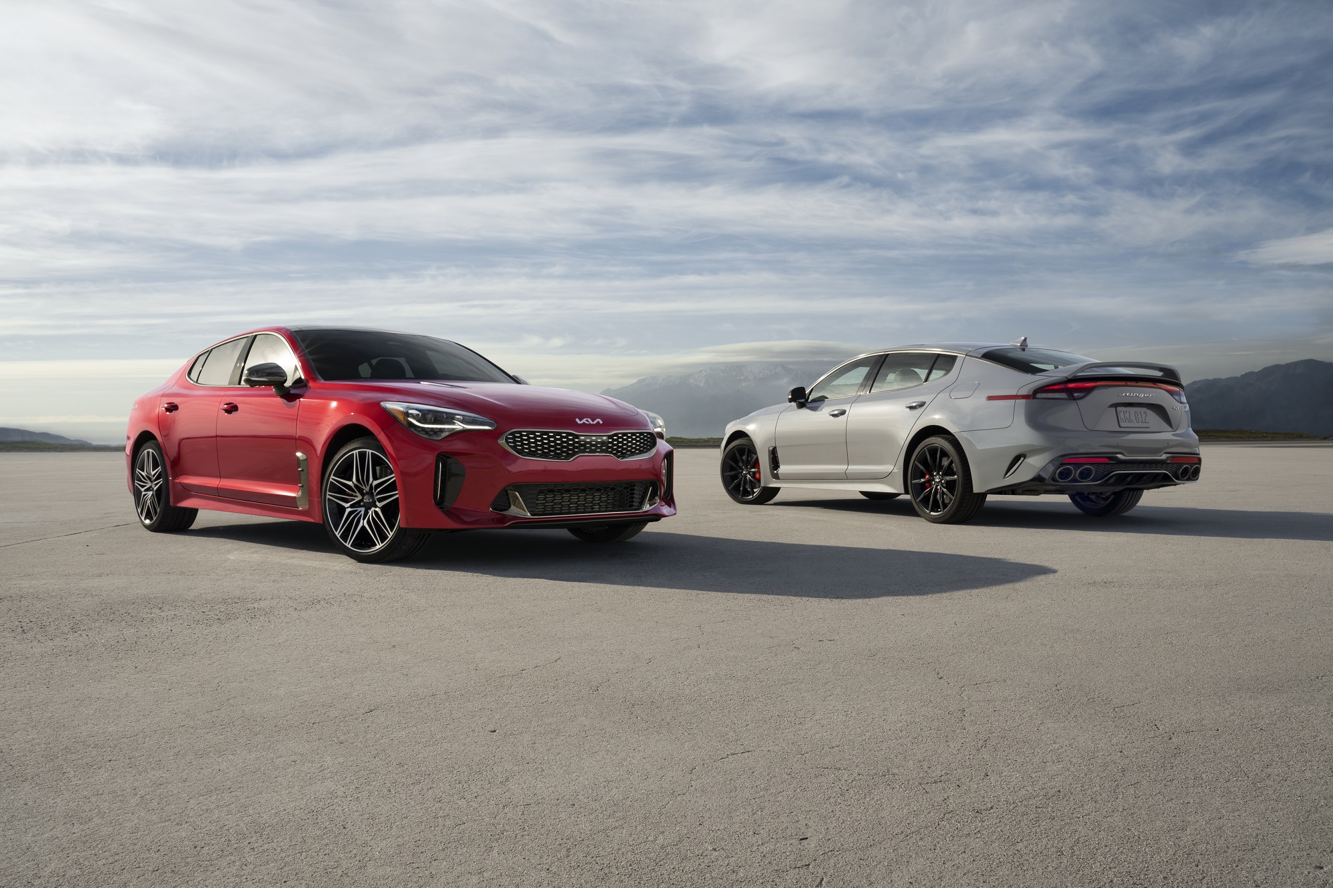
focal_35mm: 30
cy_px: 444
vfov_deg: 43.6
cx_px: 666
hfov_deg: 61.9
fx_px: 1111
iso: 200
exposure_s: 1/100
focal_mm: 30
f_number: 11
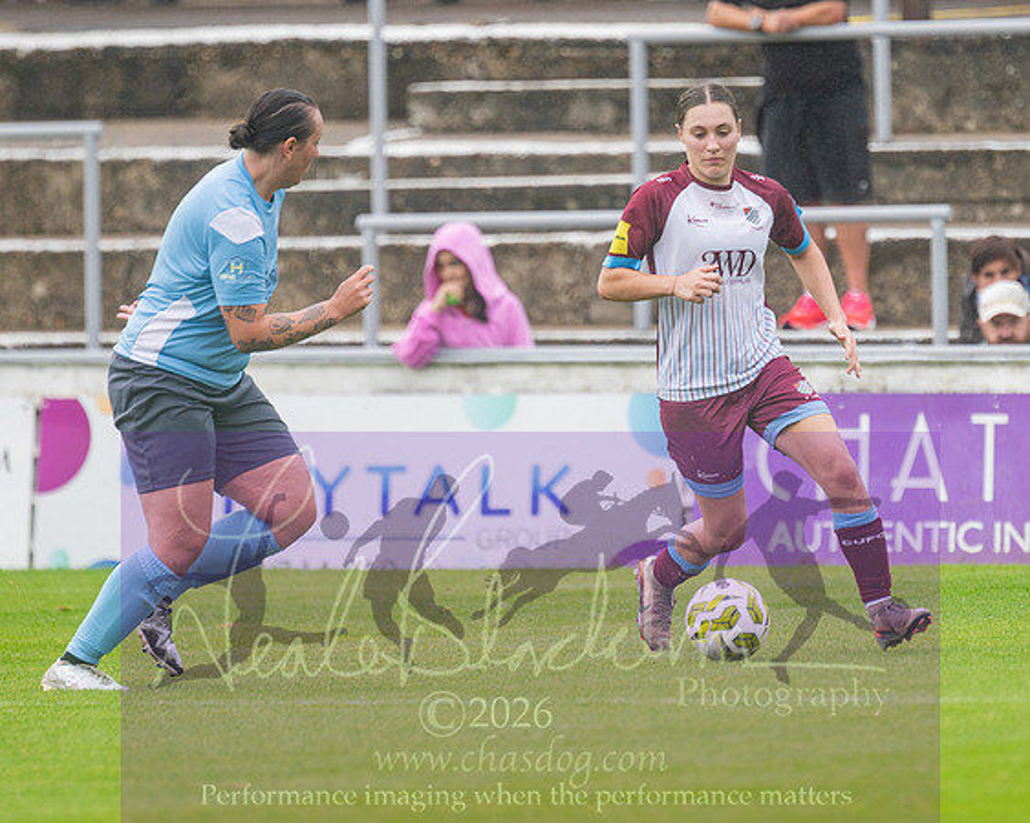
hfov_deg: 3.2
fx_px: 18643
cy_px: 328
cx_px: 679
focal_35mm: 612
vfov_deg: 2.5
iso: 320
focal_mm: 300
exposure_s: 1/1600
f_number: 2.8
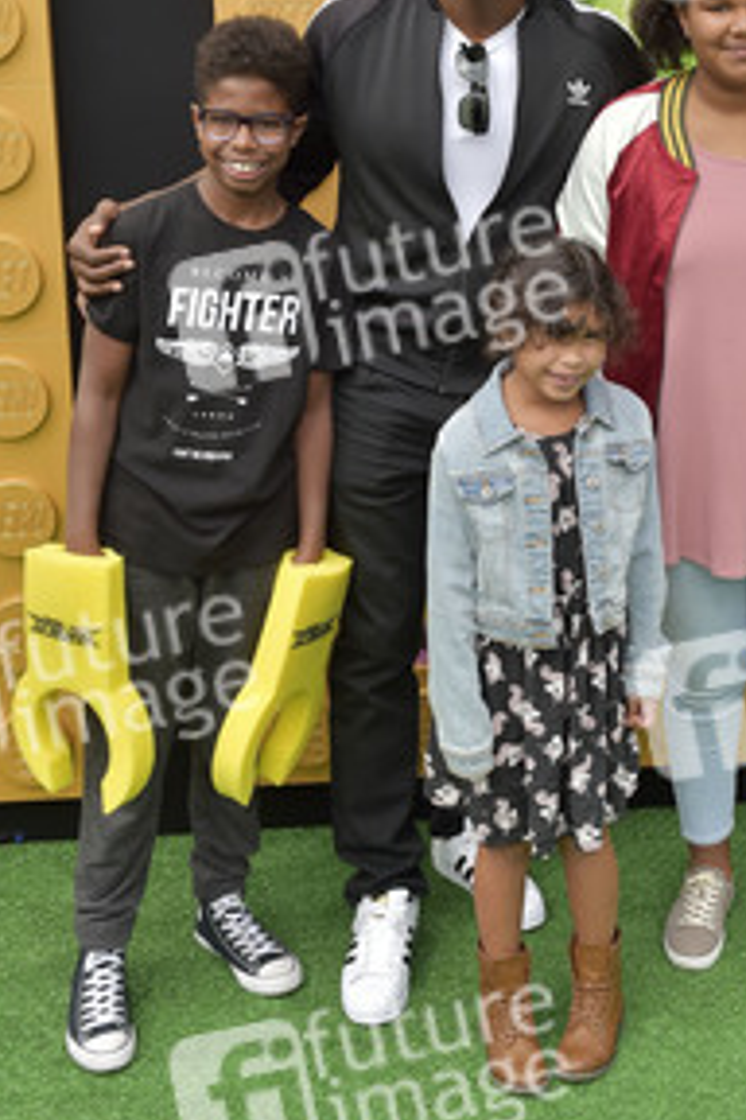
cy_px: 494
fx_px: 1554
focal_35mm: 50
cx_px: 484
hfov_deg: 26.9
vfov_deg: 39.5
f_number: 6.3
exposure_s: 1/320
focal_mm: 36
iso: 320
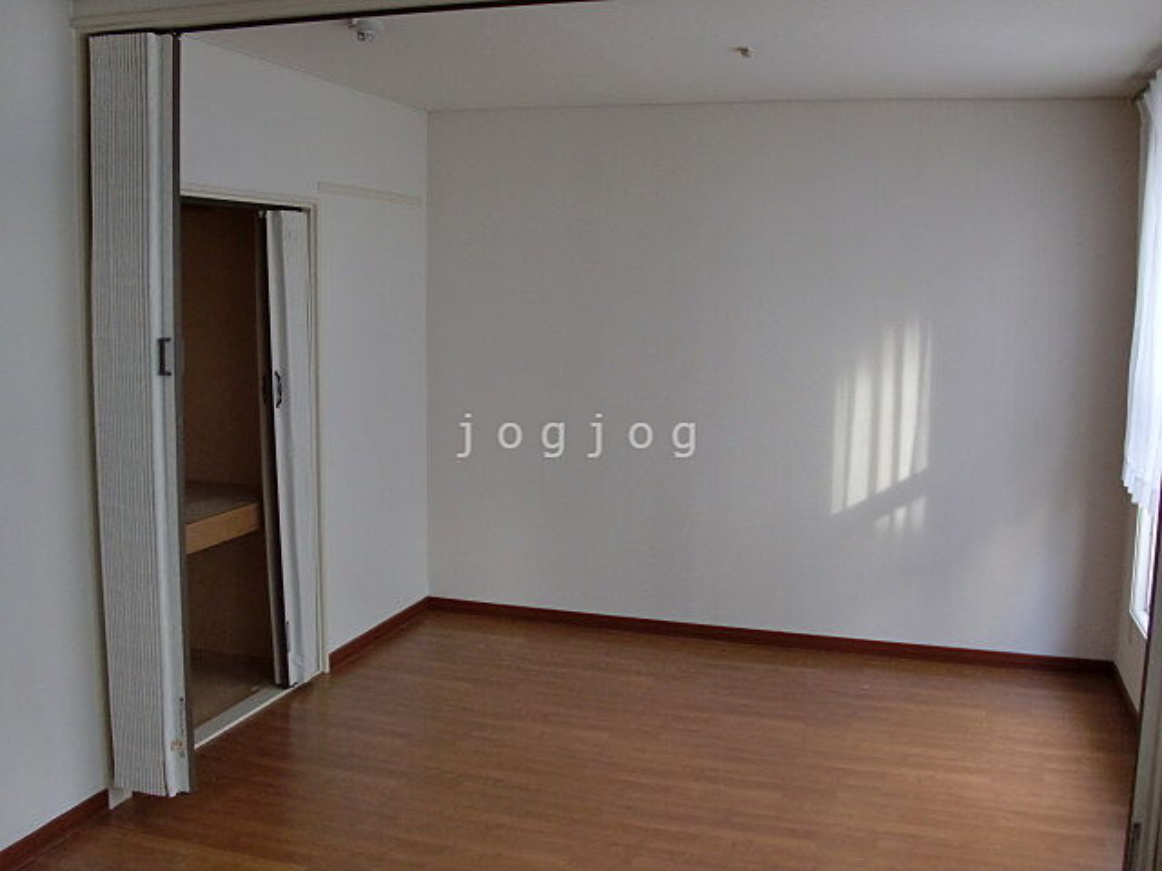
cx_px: 581
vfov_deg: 39.7
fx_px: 1208
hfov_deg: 51.4
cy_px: 436
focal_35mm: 36
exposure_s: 1/60
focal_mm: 6.3
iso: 200
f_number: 2.8
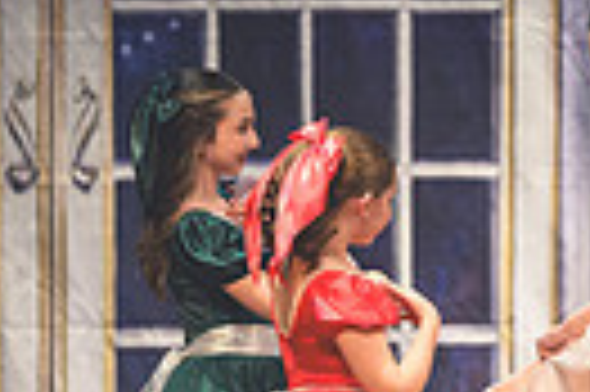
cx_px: 716
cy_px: 417
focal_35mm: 889
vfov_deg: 1.5
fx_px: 14551
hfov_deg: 2.3
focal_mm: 200
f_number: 2.8
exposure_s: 1/400
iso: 2000
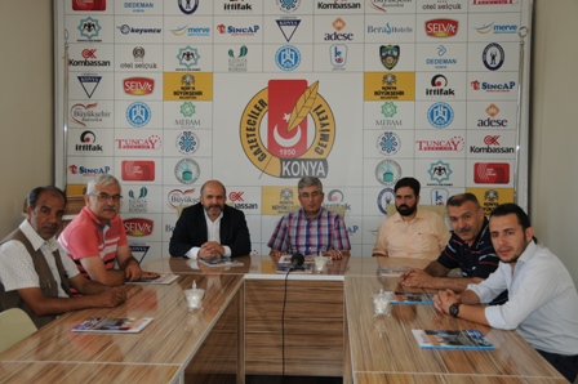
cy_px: 192
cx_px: 289
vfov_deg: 34.2
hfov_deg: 49.6
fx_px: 626
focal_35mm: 39
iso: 200
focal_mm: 26
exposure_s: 1/125
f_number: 3.8
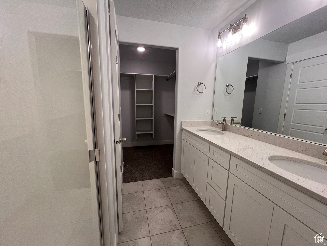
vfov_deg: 89.9
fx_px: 123
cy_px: 123
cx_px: 164
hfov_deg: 106.2
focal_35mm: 13
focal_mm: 1.57
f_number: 1.8
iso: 80
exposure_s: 1/120
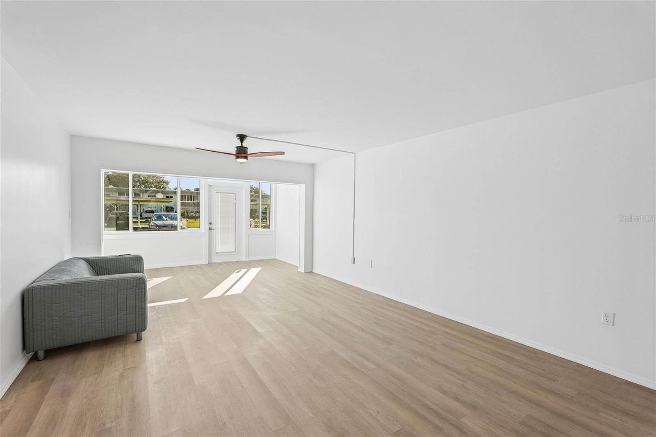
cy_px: 218
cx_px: 328
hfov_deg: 96.7
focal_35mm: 16
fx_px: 291
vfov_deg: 73.7
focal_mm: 16
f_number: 8
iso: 400
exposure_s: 1/250
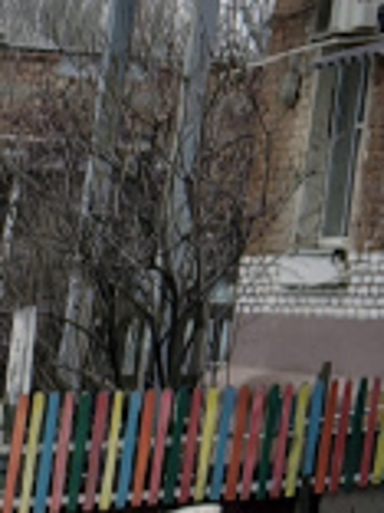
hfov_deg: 6.1
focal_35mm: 192
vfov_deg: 9.6
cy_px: -498
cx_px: 1680
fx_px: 2840
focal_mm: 6.54
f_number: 1.57
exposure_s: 1/2532
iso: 72
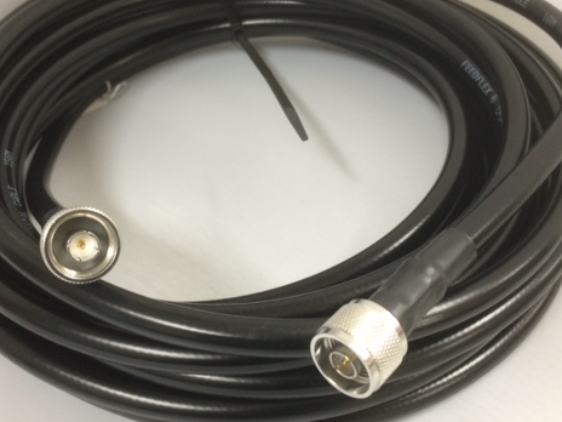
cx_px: 279
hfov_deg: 46.8
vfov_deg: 36.0
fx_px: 649
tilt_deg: -47.1
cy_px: 205
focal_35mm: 40
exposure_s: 1/33
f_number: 2.2
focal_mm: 4.15
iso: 160
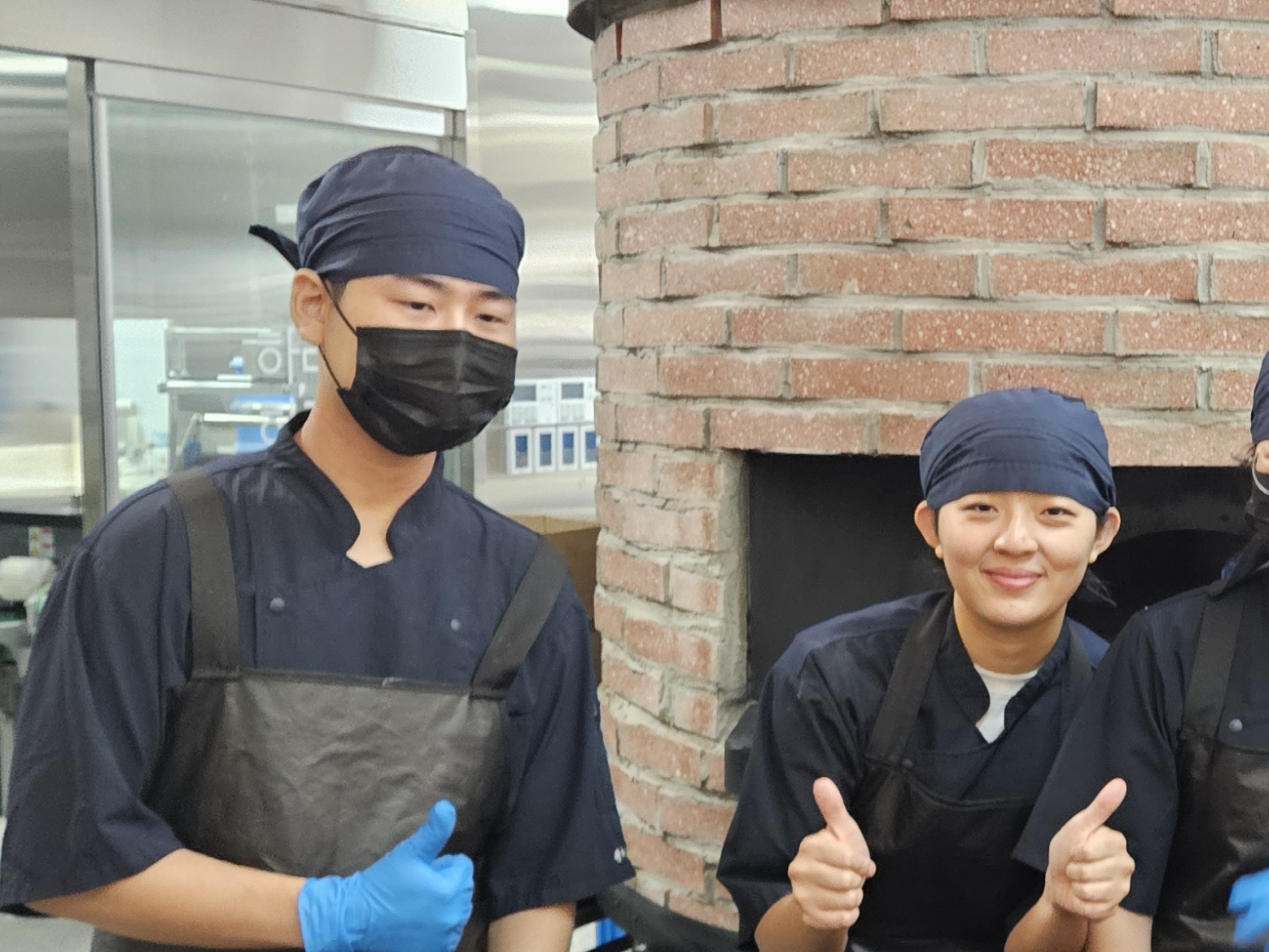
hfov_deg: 30.9
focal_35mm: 59
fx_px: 2163
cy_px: 527
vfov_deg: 24.8
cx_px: 1197
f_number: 1.8
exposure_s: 1/120
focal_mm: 5.4
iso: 500
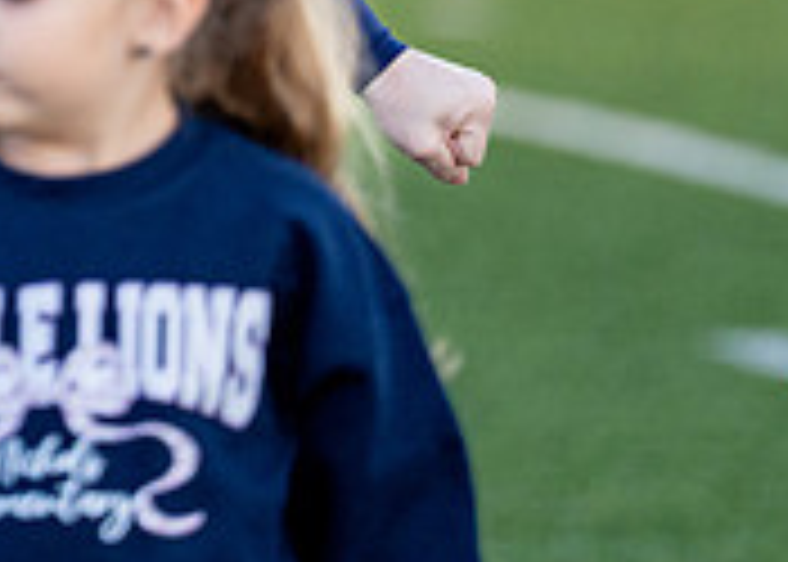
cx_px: -299
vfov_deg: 1.9
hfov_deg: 2.6
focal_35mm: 769
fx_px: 17210
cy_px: -611
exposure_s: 1/1250
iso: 500
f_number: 2.8
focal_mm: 171
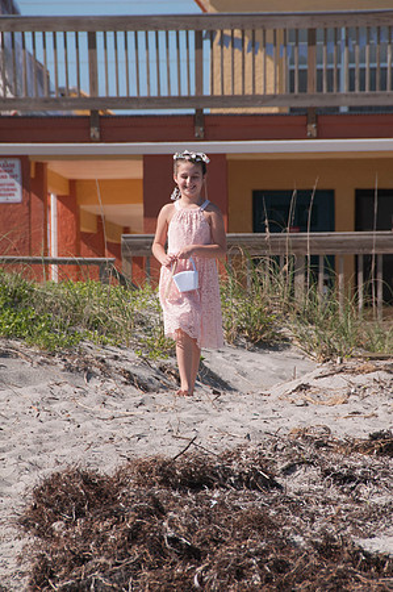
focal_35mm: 300
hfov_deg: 4.6
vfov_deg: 6.9
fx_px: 4923
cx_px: 196
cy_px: 296
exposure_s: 1/250
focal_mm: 200
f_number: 11
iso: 100
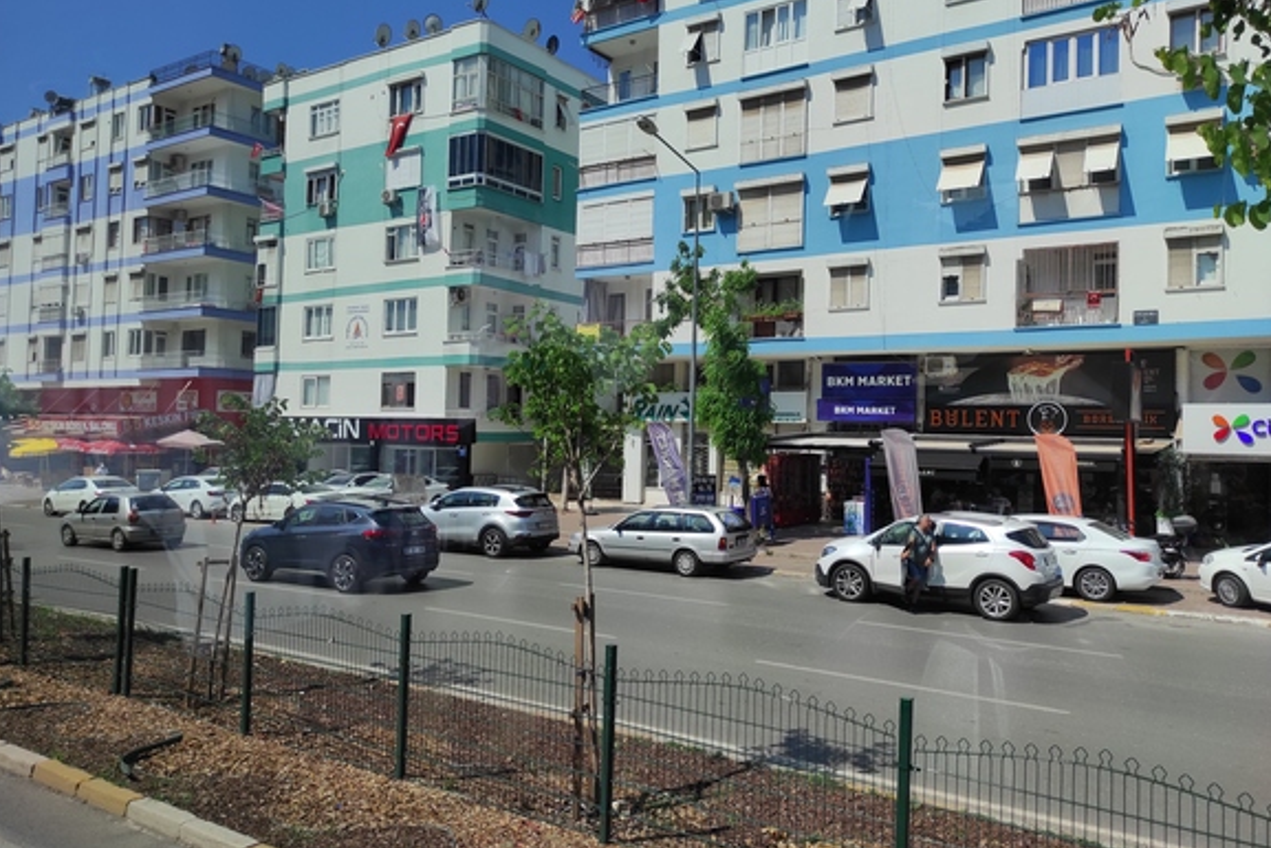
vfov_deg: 47.9
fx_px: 953
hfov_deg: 67.4
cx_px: 619
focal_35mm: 27
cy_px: 395
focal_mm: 5.43
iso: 100
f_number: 1.89
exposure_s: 1/563
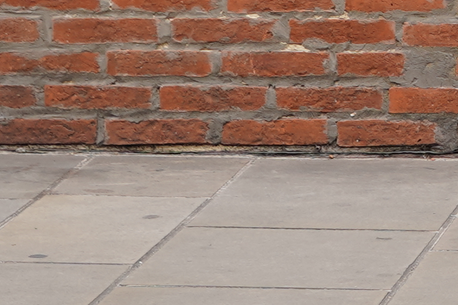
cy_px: -658
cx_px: 789
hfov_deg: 6.3
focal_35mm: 319
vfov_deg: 4.1
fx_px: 4059
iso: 125
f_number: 4
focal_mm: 42
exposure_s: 1/160
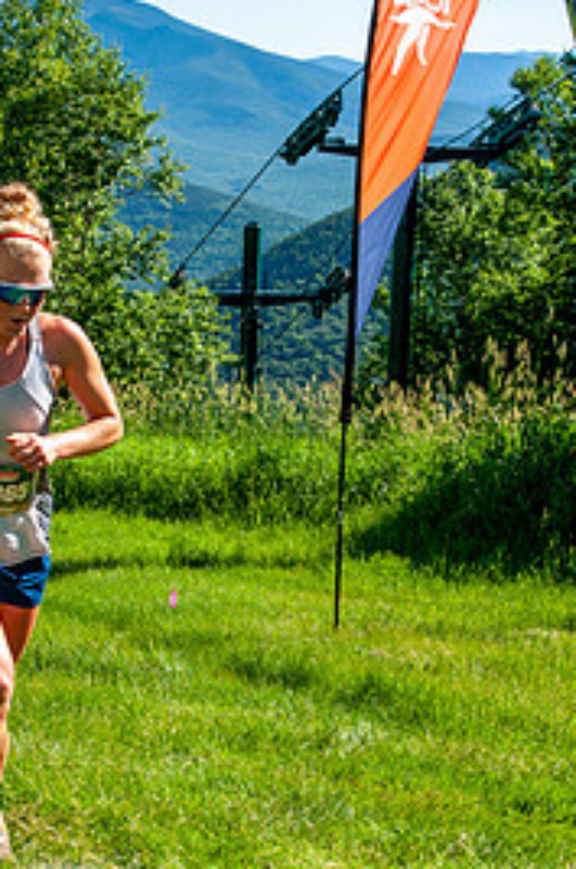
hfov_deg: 15.8
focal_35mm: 86
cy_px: 508
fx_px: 2072
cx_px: 242
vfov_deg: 23.7
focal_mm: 34
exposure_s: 1/400
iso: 200
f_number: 8
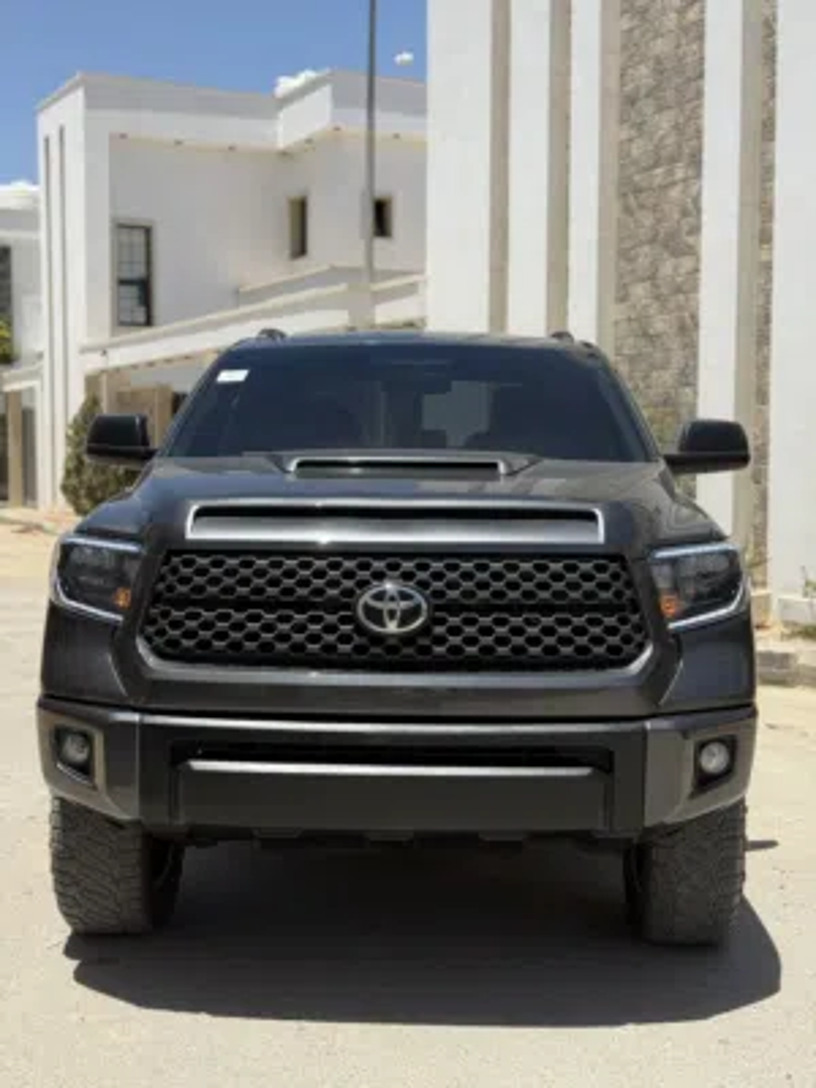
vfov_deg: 39.7
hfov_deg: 30.3
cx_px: 408
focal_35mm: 48
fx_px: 1509
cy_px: 544
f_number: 1.78
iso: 80
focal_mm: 6.76
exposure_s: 1/4587
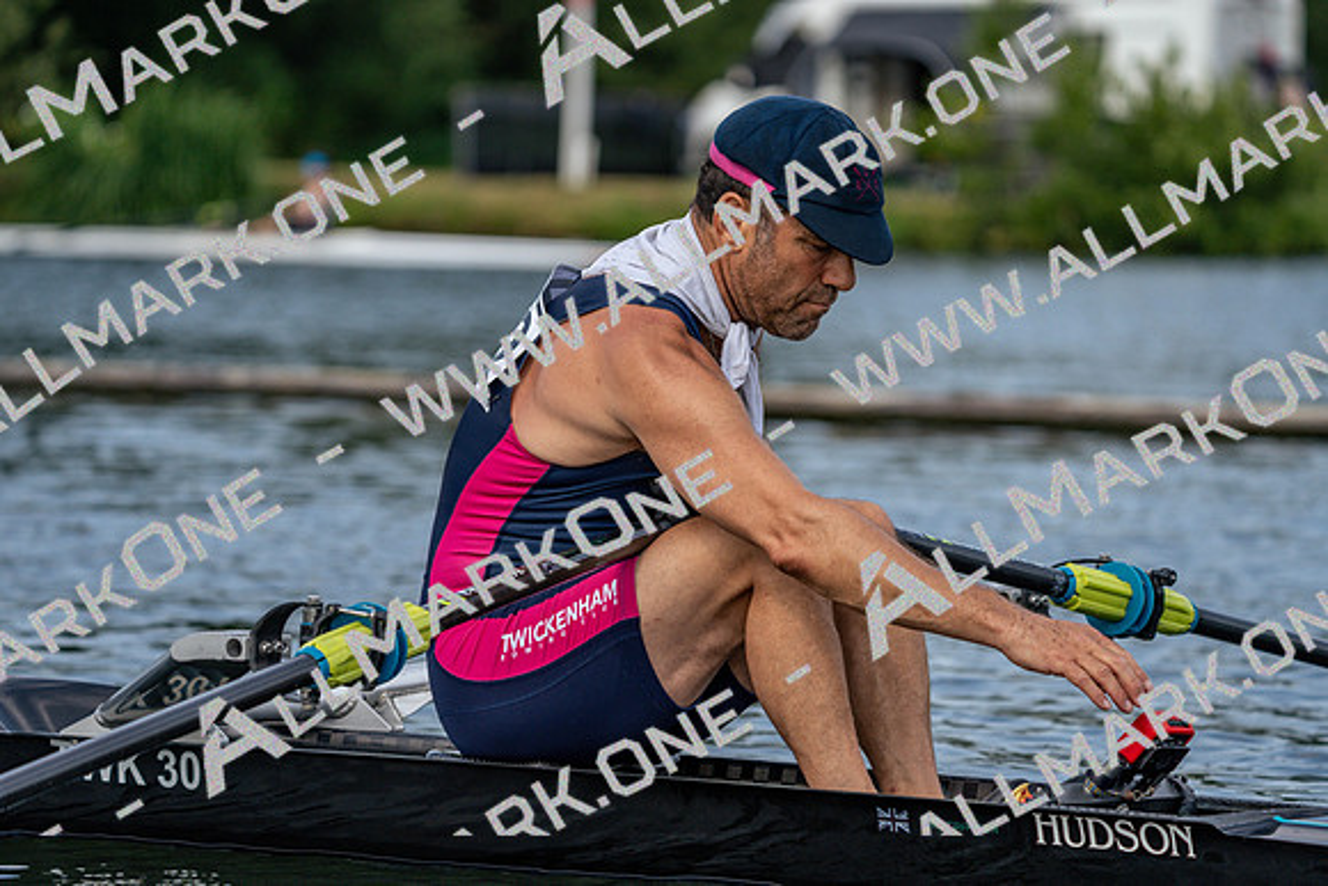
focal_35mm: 236
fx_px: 8707
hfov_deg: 8.7
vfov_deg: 5.8
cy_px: 443
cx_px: 664
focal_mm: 236
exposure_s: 1/1600
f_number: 5.6
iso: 400
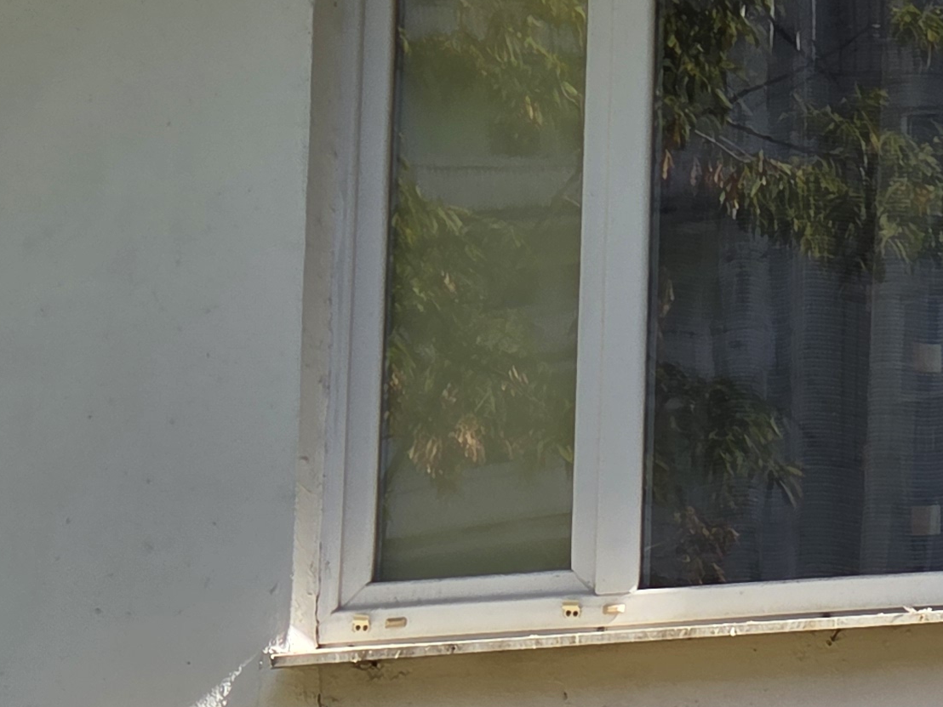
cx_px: 777
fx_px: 6783
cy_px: 966
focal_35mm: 249
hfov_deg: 7.9
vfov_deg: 5.9
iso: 25
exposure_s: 1/450
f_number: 2.4
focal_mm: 7
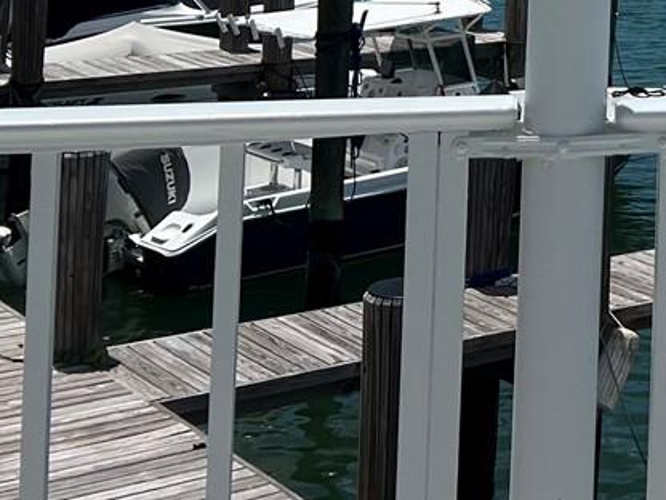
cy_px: -325
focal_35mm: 100
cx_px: 1140
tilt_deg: +2.2
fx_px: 1924
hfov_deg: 16.8
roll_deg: -2.0
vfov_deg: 13.6
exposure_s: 1/10309
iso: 50
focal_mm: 5.7
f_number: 1.5
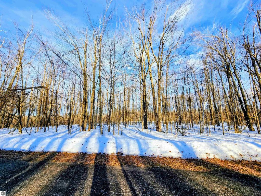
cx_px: 130
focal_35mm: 13
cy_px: 98
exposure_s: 1/809
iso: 50
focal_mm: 2.2
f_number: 2.2
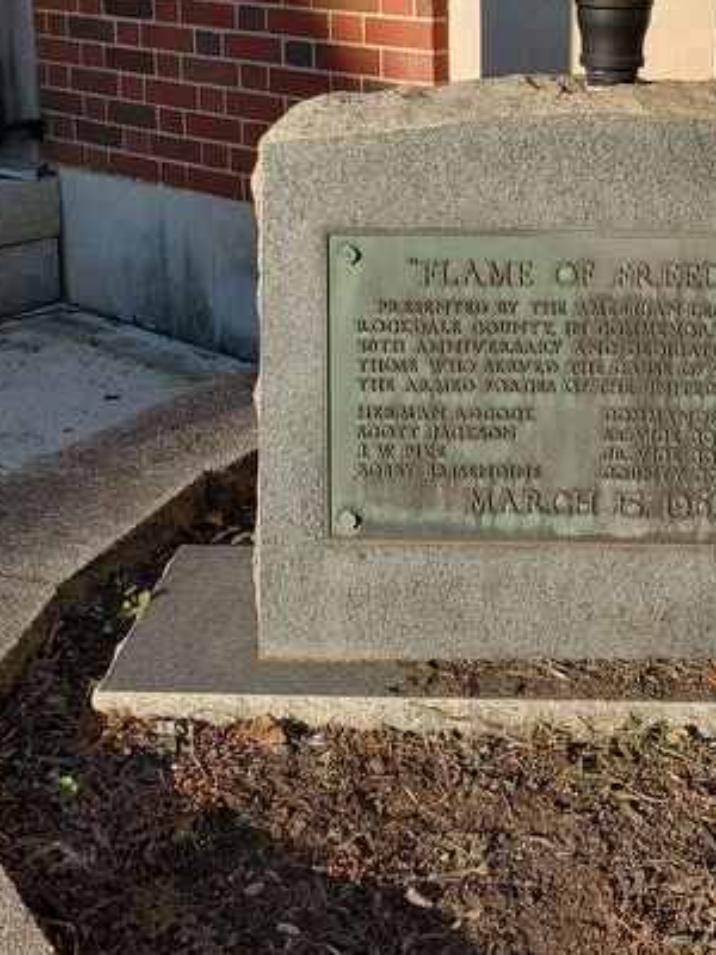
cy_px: 105
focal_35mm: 52
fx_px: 1434
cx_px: 508
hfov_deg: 27.8
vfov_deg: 34.8
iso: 50
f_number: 2.4
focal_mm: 4.3
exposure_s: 1/1380
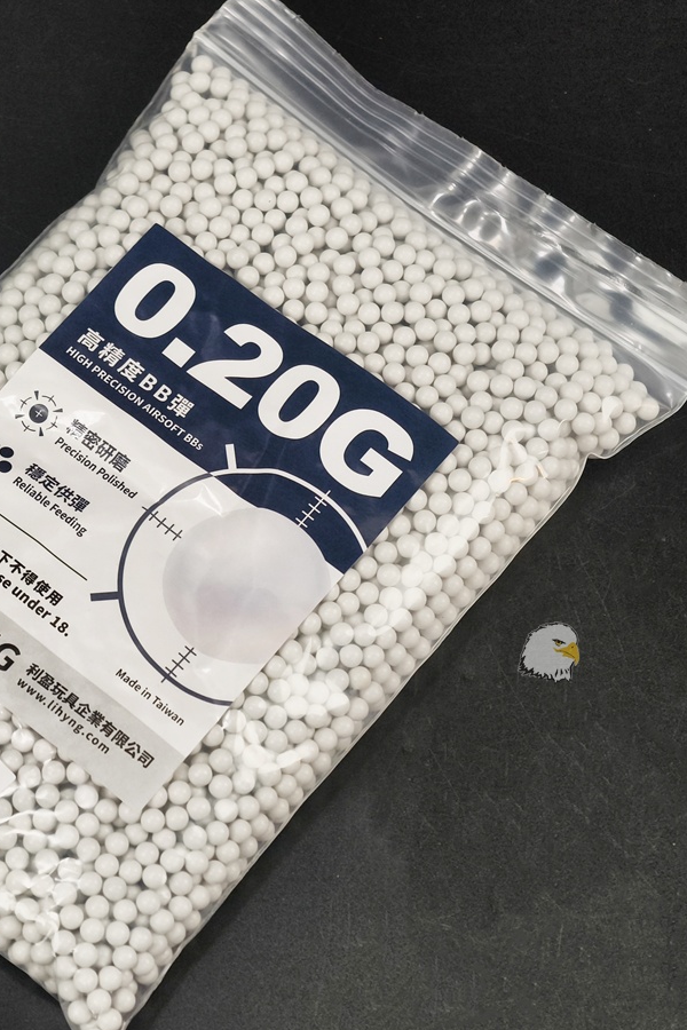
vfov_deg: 17.3
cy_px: 516
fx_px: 3377
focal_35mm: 118
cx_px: 121
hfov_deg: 11.6
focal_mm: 22.48
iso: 346
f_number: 2.67
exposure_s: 1/30
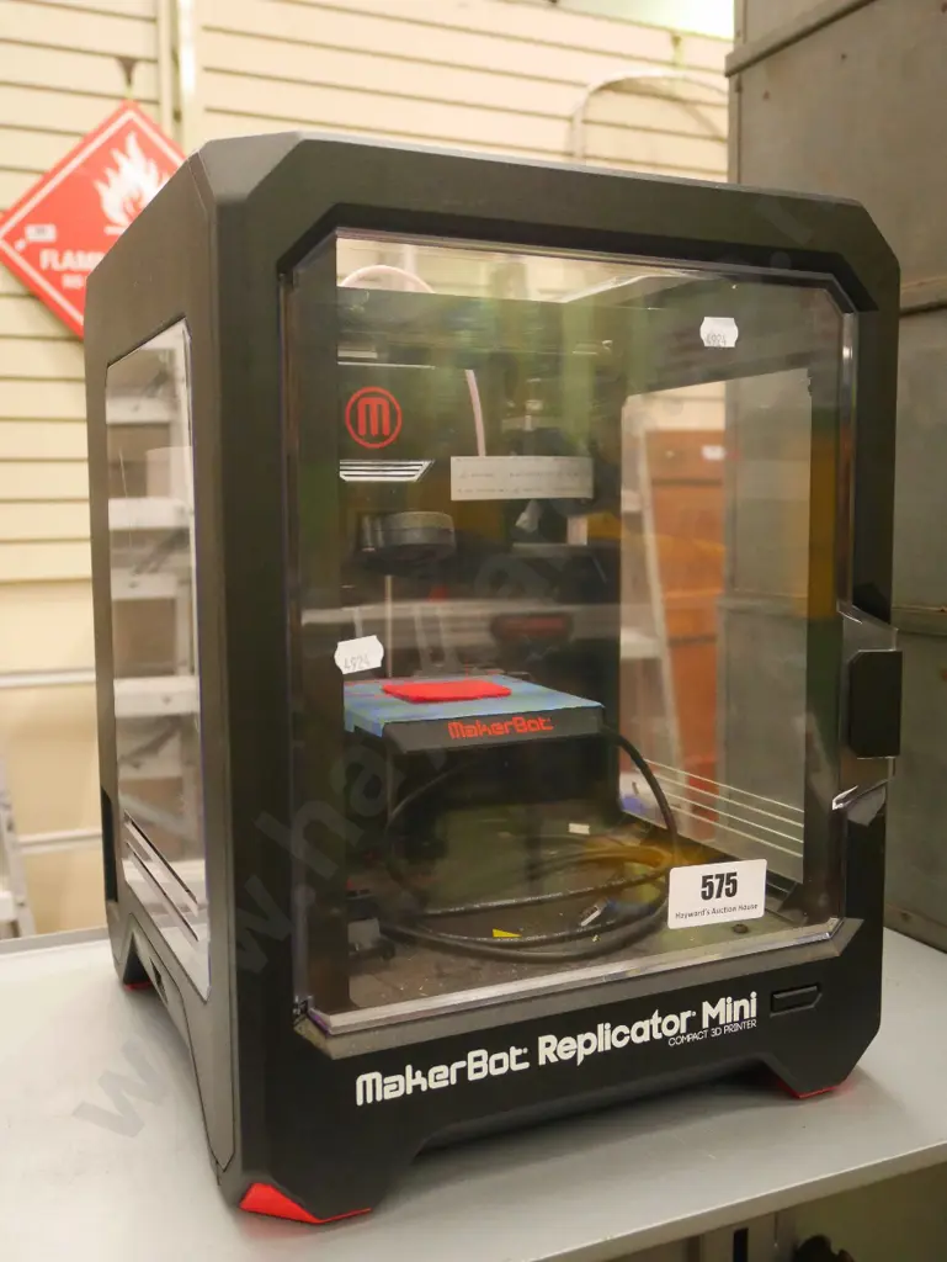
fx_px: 1239
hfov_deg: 41.8
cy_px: 631
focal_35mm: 34
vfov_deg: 53.9
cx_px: 474
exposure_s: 1/100
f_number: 4
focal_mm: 17
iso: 3200
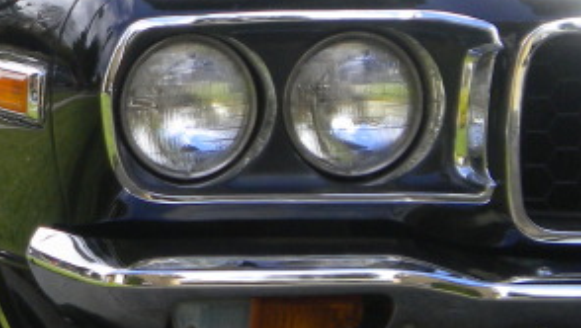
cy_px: 41
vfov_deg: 7.9
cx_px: -176
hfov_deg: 13.4
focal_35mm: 154
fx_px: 2375
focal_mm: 9.3
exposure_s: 1/500
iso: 154
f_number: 3.9
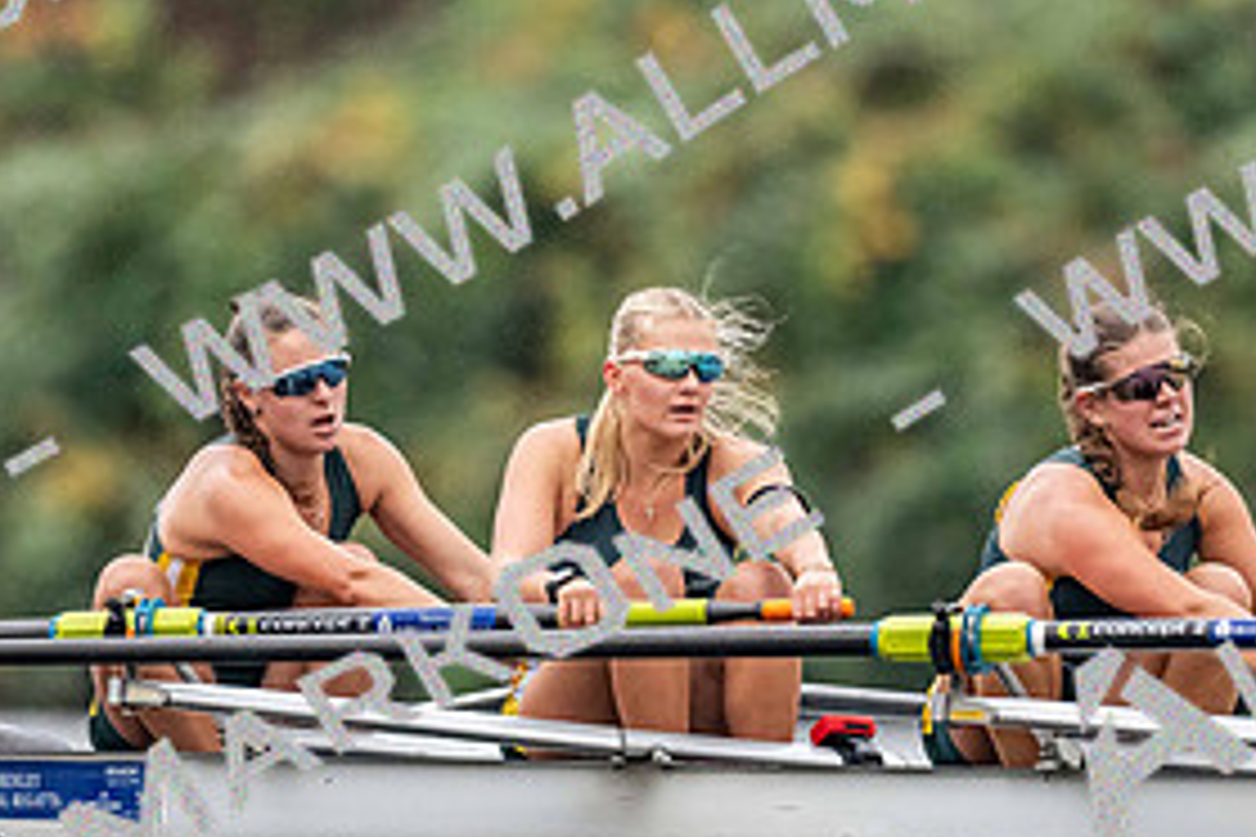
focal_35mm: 1247
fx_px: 43503
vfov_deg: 1.1
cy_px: 434
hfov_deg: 1.7
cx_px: 689
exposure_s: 1/2500
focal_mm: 600
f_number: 4
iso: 3600
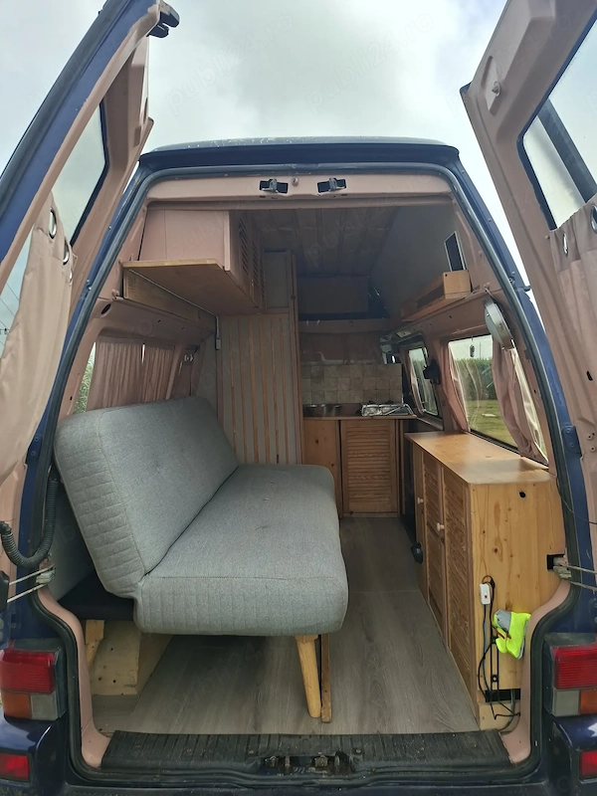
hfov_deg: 58.9
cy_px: 398
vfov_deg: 73.9
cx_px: 298
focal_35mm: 23
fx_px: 529
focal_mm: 5.54
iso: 50
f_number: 1.8
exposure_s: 1/1195
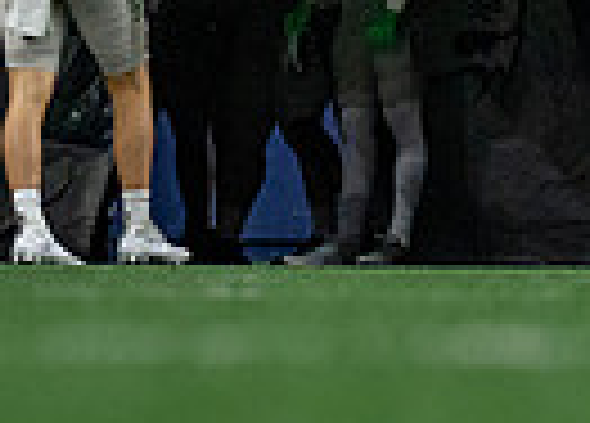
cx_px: 194
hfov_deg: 4.1
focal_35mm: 491
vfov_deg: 2.9
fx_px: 8240
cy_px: 46
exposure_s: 1/1000
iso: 2500
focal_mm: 70
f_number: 2.8
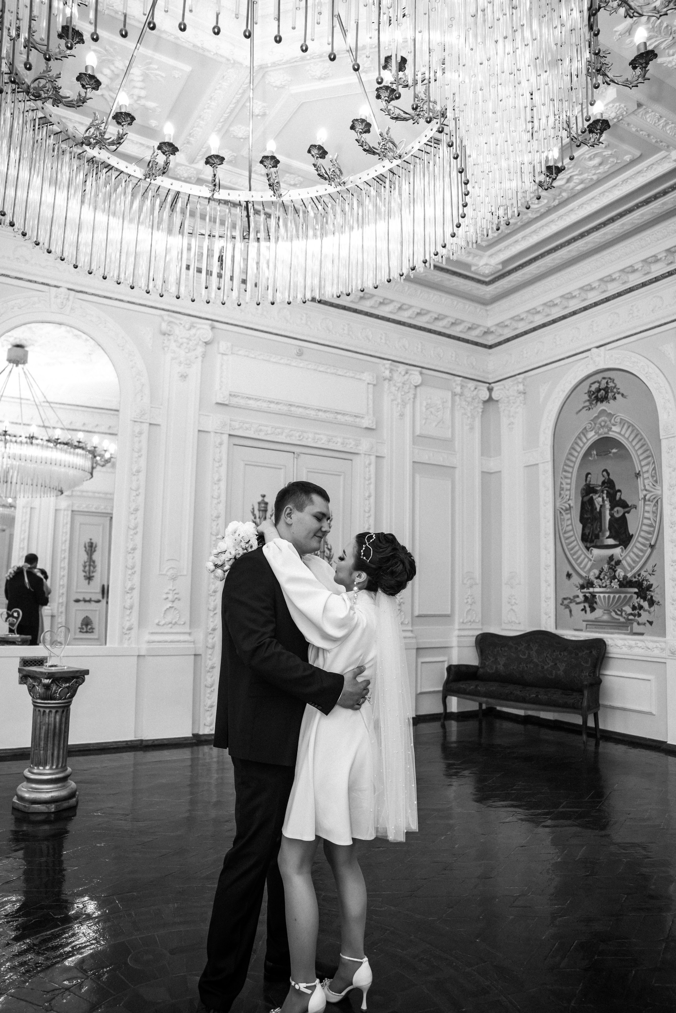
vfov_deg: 73.7
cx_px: 338
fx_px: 676
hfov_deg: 53.1
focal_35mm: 24
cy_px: 506
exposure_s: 1/250
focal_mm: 24
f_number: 2.8
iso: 1000
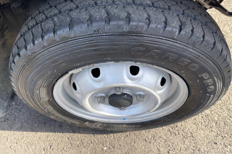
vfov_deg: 47.7
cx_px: 118
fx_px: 174
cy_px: 64
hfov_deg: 67.4
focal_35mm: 27
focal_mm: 5.1
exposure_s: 1/188
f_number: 1.6
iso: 32
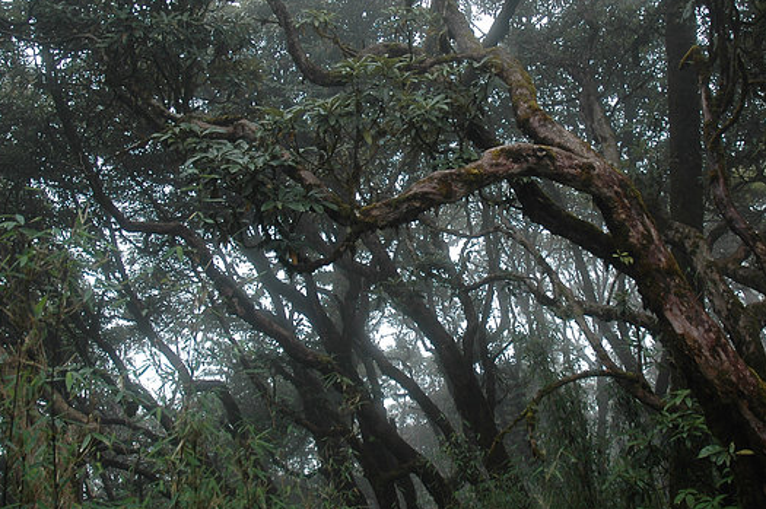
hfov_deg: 53.0
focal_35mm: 36
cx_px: 430
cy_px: 224
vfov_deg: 36.8
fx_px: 765
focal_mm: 18
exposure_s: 1/200
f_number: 4.5
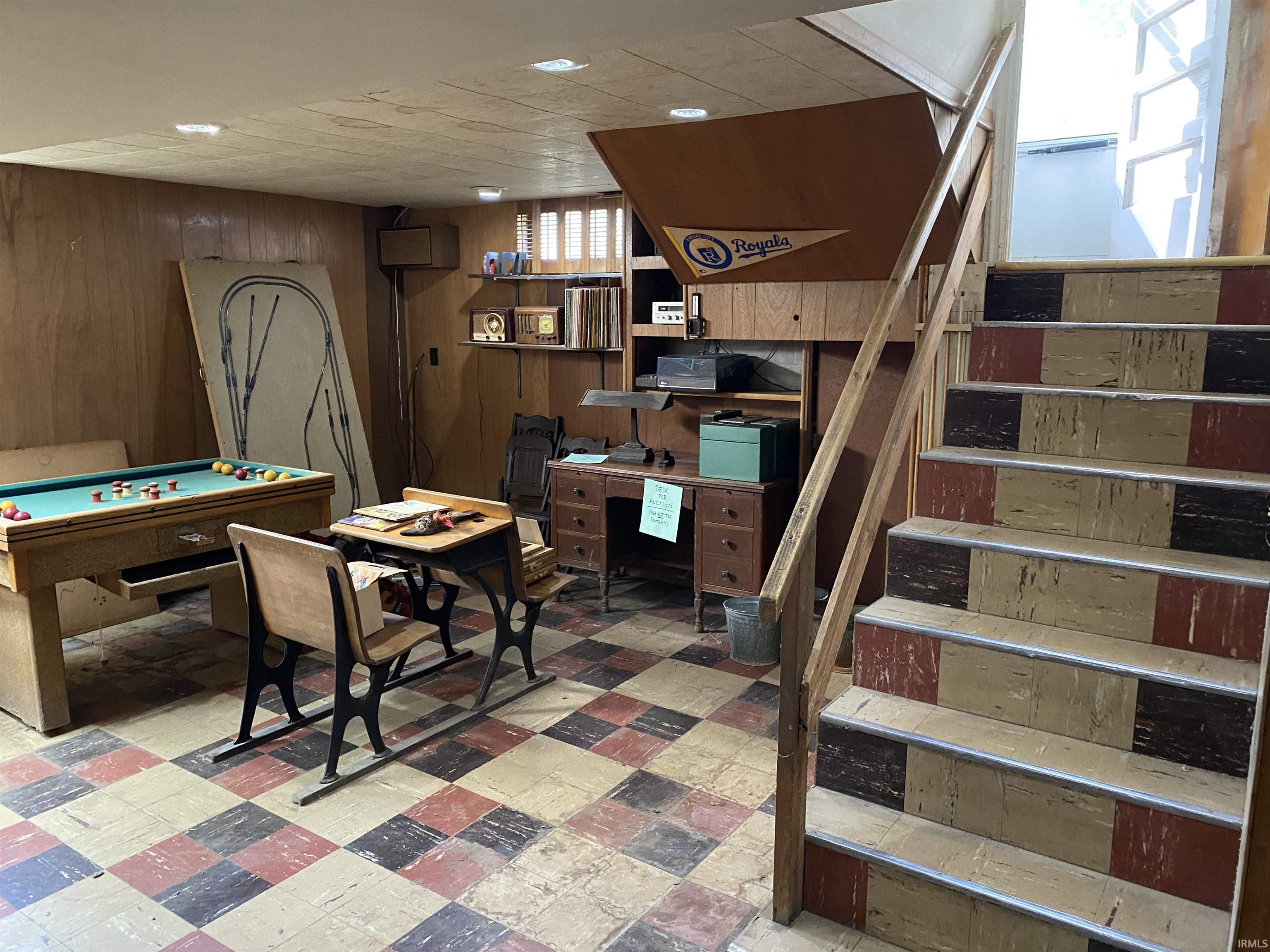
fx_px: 954
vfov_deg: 53.1
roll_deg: -0.2
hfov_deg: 67.3
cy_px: 476
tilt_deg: -9.2
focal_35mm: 26
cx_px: 635
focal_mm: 4.25
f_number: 1.8
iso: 640
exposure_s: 1/30
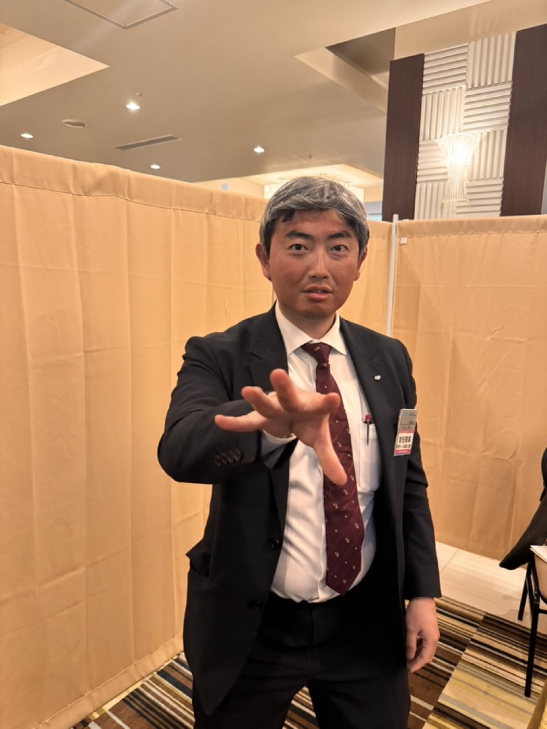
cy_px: 364
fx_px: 506
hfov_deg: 56.8
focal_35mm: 24
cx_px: 274
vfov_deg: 71.6
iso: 500
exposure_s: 1/50
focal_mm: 6.76
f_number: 1.78
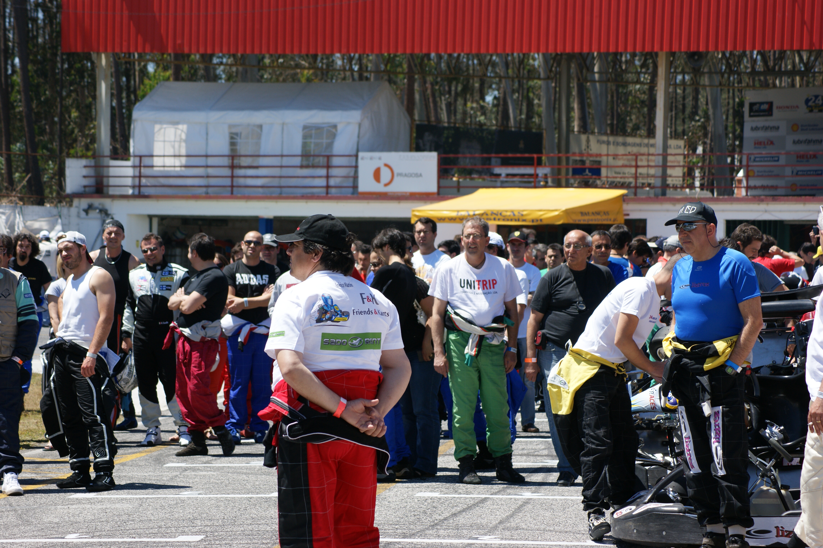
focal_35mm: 128
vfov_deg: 10.7
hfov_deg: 16.1
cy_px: 274
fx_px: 2913
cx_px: 412
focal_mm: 85
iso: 100
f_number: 6.3
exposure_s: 1/400
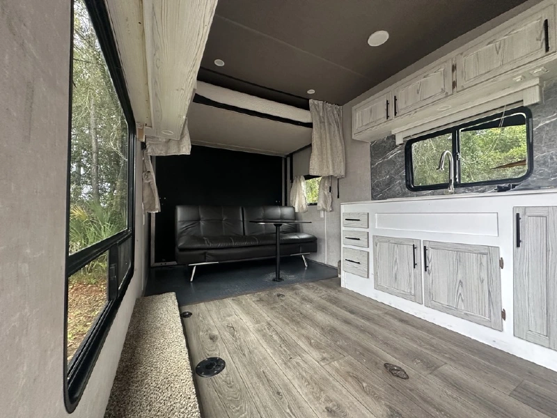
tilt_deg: +0.7
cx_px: 278
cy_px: 209
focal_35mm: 14
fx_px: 225
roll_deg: +1.0
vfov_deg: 85.7
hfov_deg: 102.1
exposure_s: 1/78
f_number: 2.2
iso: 320
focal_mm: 2.22
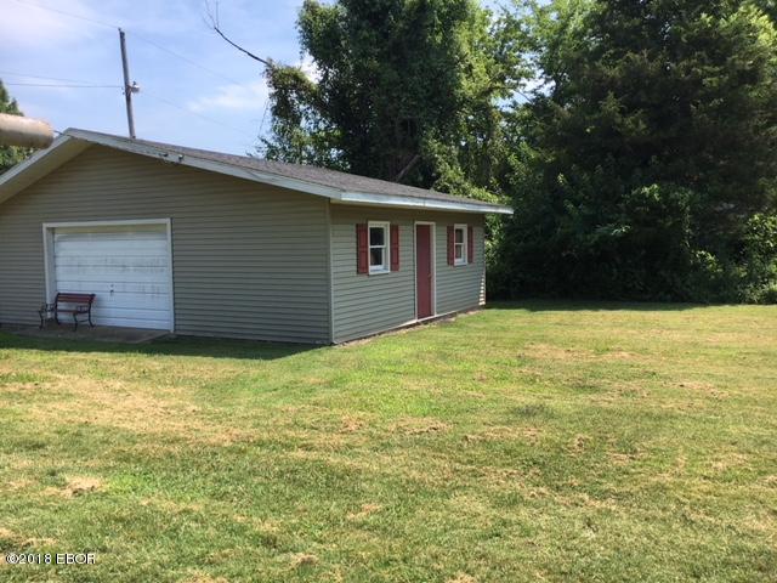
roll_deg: +0.3
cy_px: 292
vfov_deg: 48.2
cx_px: 388
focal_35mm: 29
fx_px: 651
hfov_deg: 61.7
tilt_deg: -5.3
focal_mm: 4.15
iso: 25
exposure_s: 1/1202
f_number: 2.2
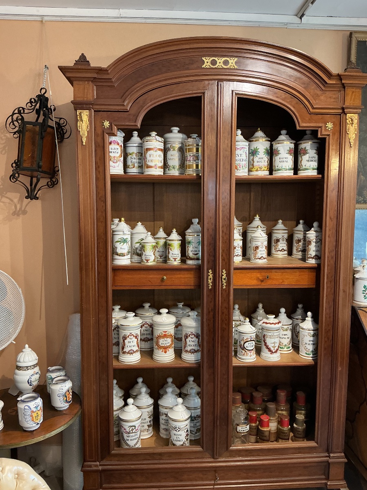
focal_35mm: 29
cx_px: 184
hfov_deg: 48.2
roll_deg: +0.1
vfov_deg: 61.7
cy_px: 245
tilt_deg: -6.0
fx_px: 410
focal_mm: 3
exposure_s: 1/50
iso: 160
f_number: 1.8
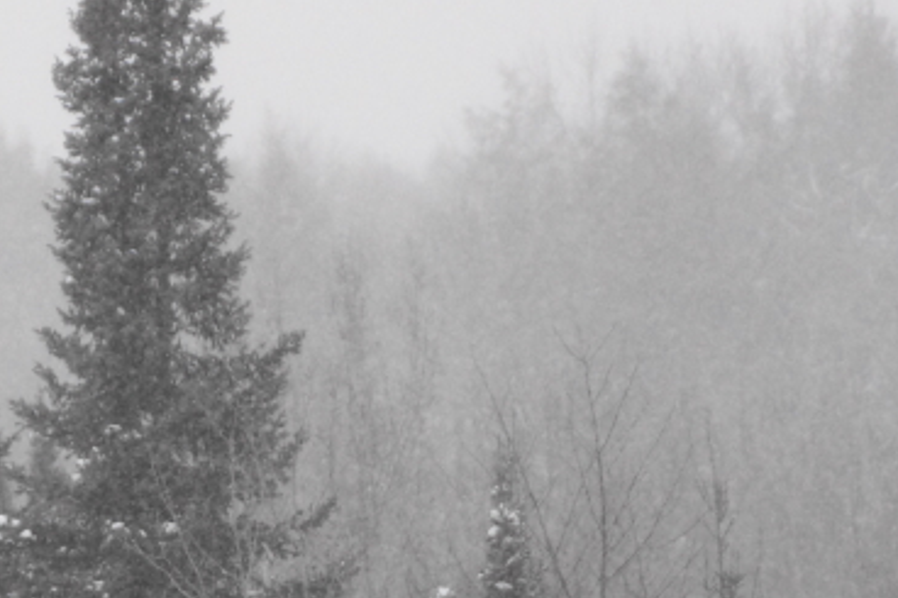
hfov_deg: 3.2
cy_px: 527
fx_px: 16256
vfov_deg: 2.1
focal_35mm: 652
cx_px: 265
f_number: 6.3
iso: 500
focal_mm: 160
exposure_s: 1/250
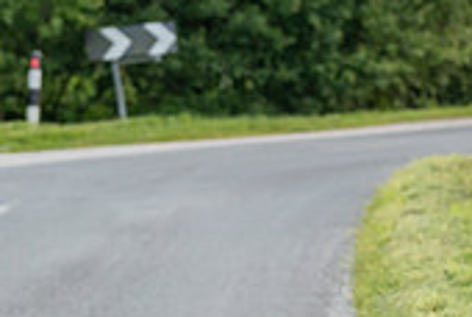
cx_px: 143
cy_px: 125
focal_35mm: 334
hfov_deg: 6.2
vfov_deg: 4.1
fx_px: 4387
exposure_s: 1/1000
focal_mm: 75
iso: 400
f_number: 4
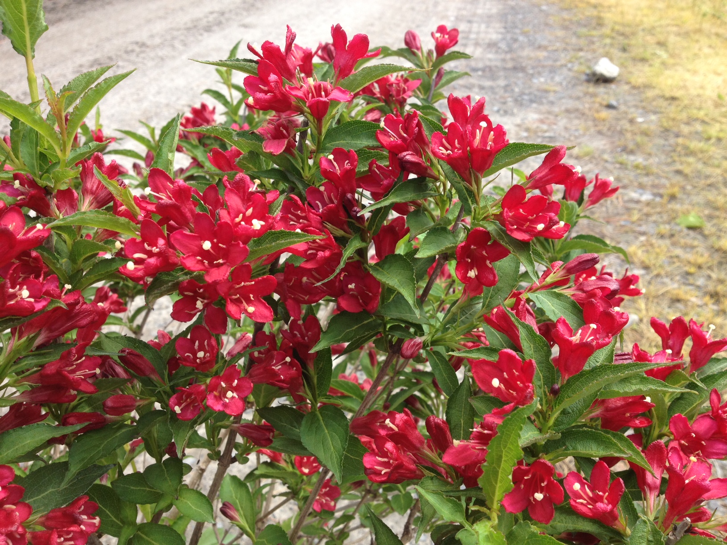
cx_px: 364
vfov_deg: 40.7
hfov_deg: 52.6
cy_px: 272
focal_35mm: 35
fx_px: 735
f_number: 2.4
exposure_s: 1/536
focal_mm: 4.28
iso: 50
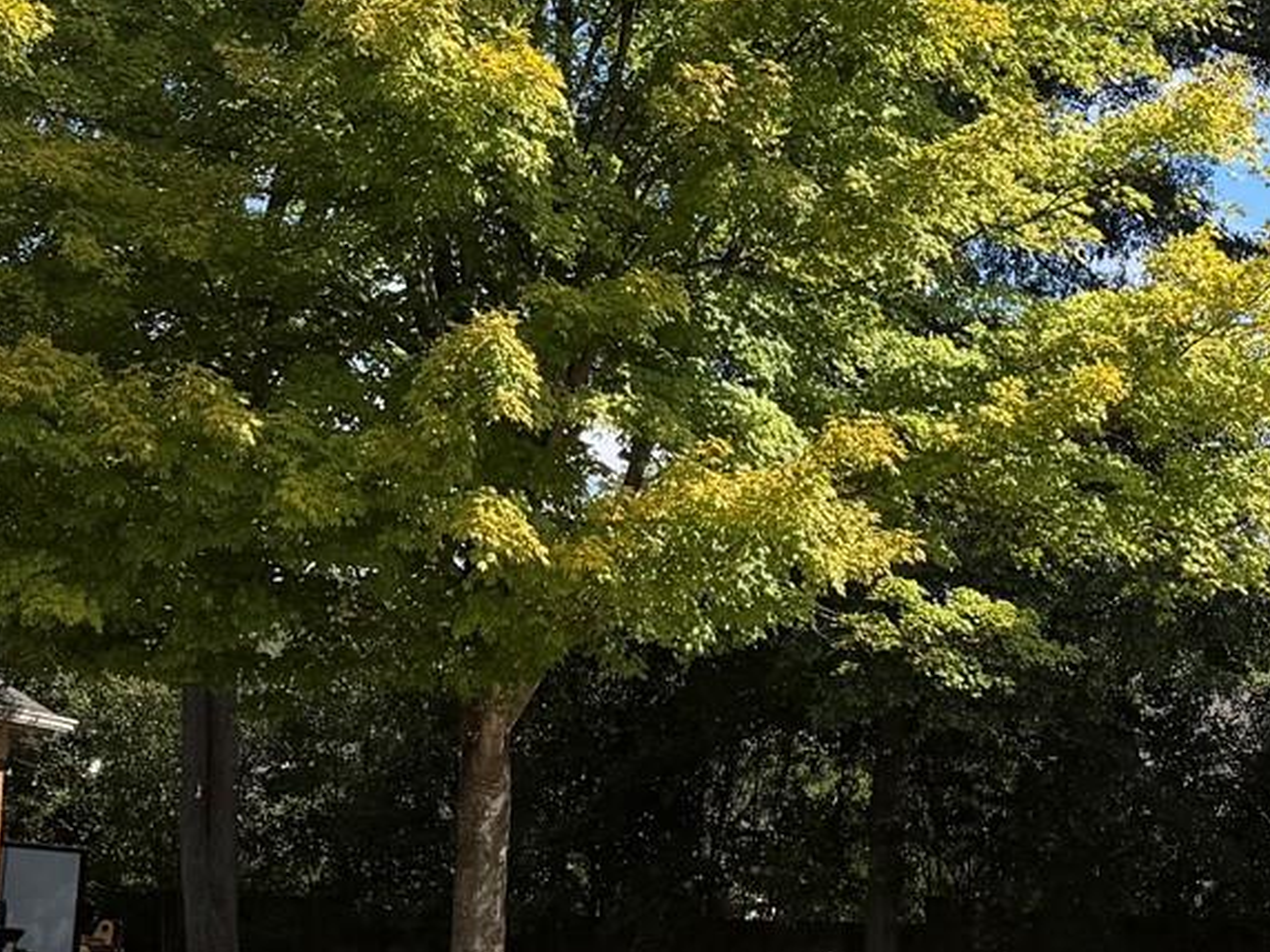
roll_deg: -0.7
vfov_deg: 17.1
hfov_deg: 22.4
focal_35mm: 86
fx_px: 3155
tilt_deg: +5.4
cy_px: 686
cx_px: 1050
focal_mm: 6.76
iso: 80
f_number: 1.78
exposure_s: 1/3021
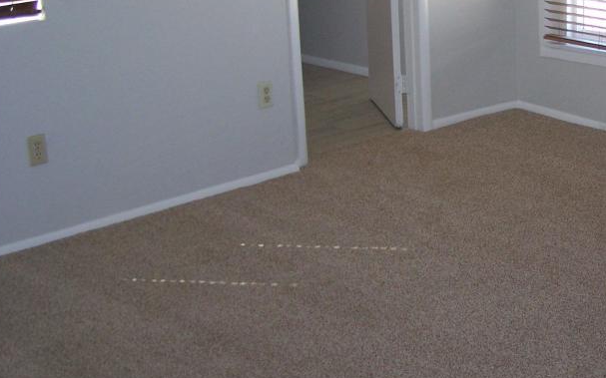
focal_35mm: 68
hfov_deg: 29.4
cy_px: 120
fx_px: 1123
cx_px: 496
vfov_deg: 19.1
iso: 80
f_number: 2.8
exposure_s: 1/60
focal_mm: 6.3
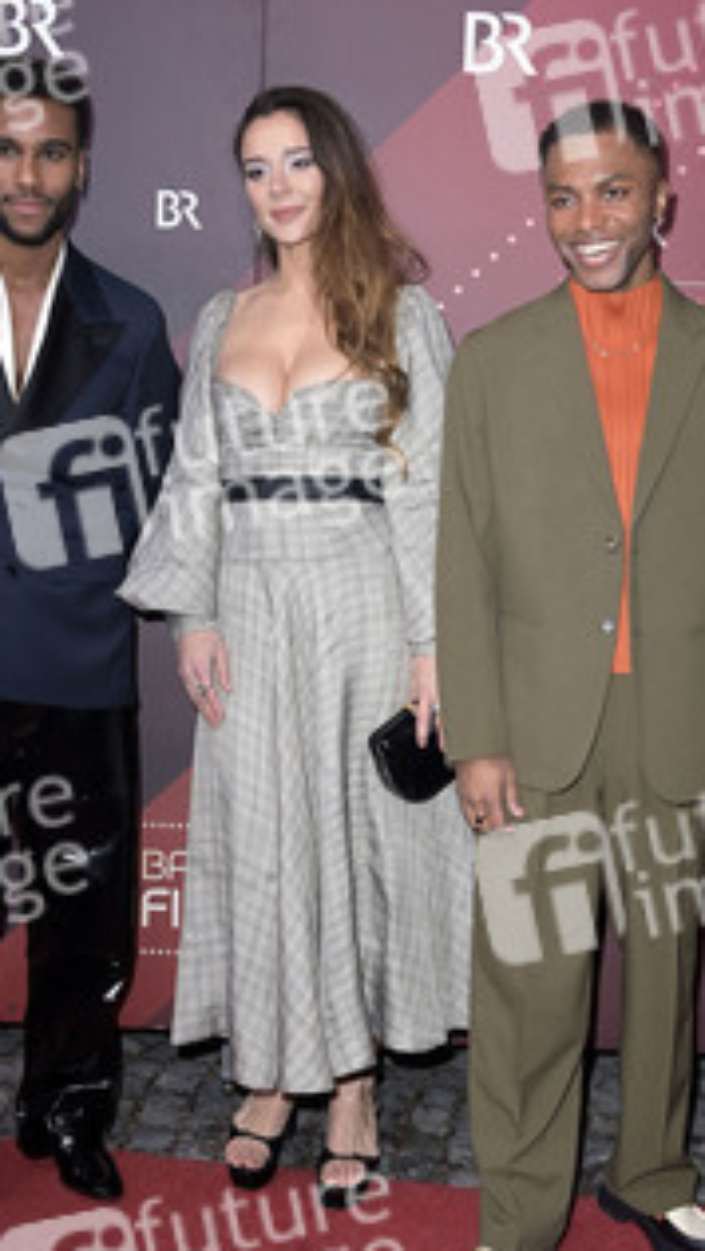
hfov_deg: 26.5
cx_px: 317
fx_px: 1494
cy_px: 673
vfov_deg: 45.4
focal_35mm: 45
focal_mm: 34
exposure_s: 1/250
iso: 640
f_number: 5.6
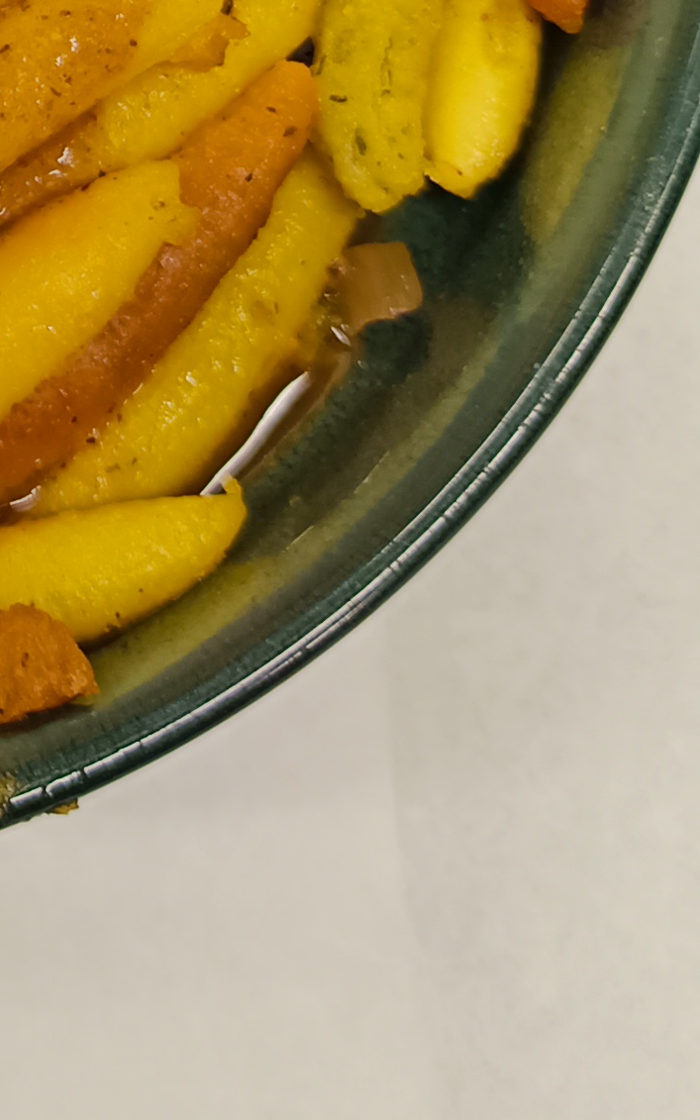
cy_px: -305
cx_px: -489
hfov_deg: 13.3
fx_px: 2747
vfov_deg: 21.1
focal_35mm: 90
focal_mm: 5.31
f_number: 1.7
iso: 143
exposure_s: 1/50
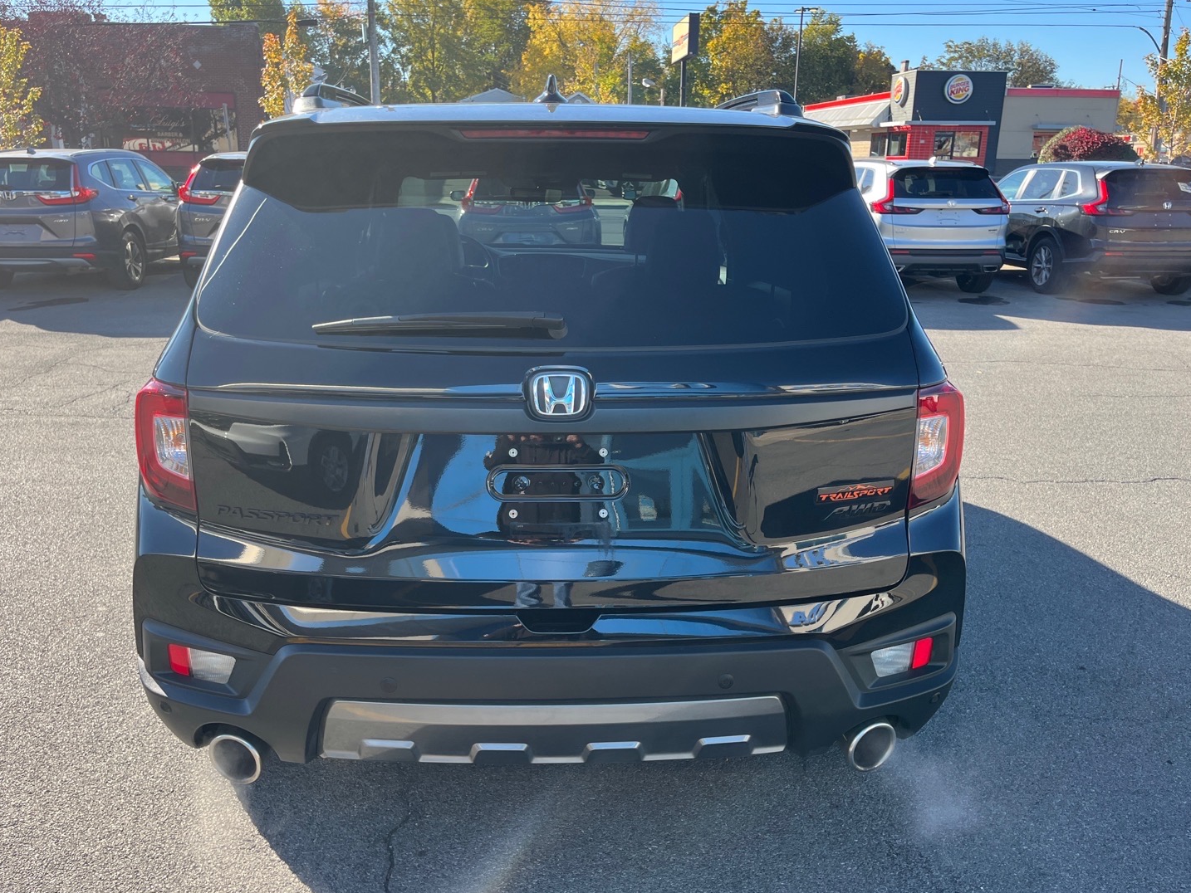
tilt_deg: -14.8
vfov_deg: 48.2
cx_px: 575
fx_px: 998
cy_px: 424
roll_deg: -0.2
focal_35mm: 29
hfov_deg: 61.6
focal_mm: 5.1
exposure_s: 1/727
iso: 50
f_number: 1.6
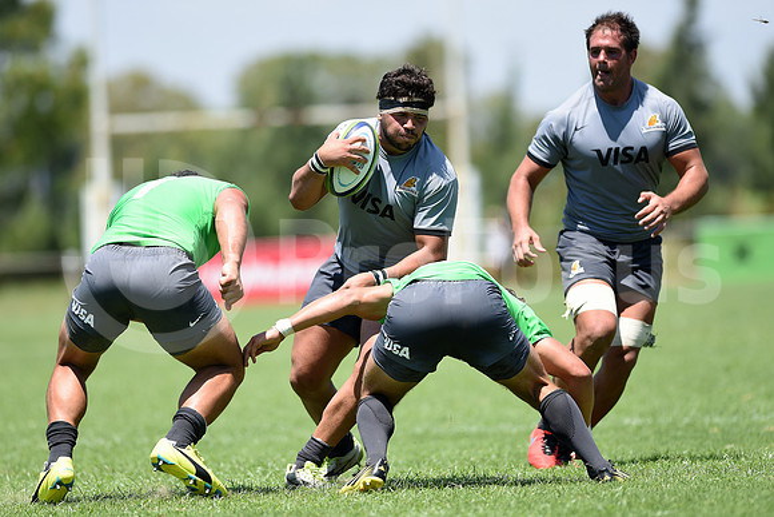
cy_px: 258
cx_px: 387
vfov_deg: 4.6
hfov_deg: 6.9
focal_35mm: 300
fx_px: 6451
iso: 200
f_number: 2.8
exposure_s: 1/2000
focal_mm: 300
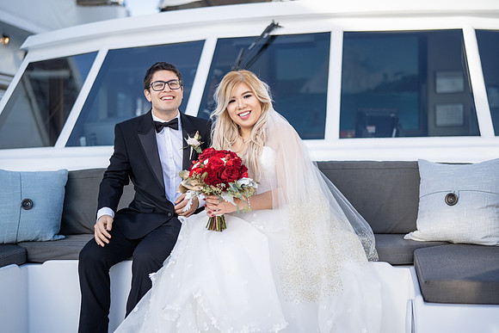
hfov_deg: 39.6
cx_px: 250
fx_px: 693
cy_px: 166
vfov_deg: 27.0
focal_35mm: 50
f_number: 1.4
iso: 160
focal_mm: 50
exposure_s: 1/4000
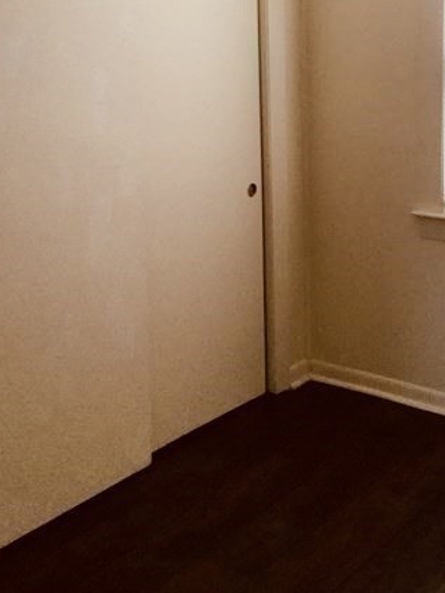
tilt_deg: -9.8
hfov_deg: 26.1
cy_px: 147
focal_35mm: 56
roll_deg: +2.3
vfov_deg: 33.6
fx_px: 959
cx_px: 269
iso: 32
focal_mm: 3.3
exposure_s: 1/30
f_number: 2.4
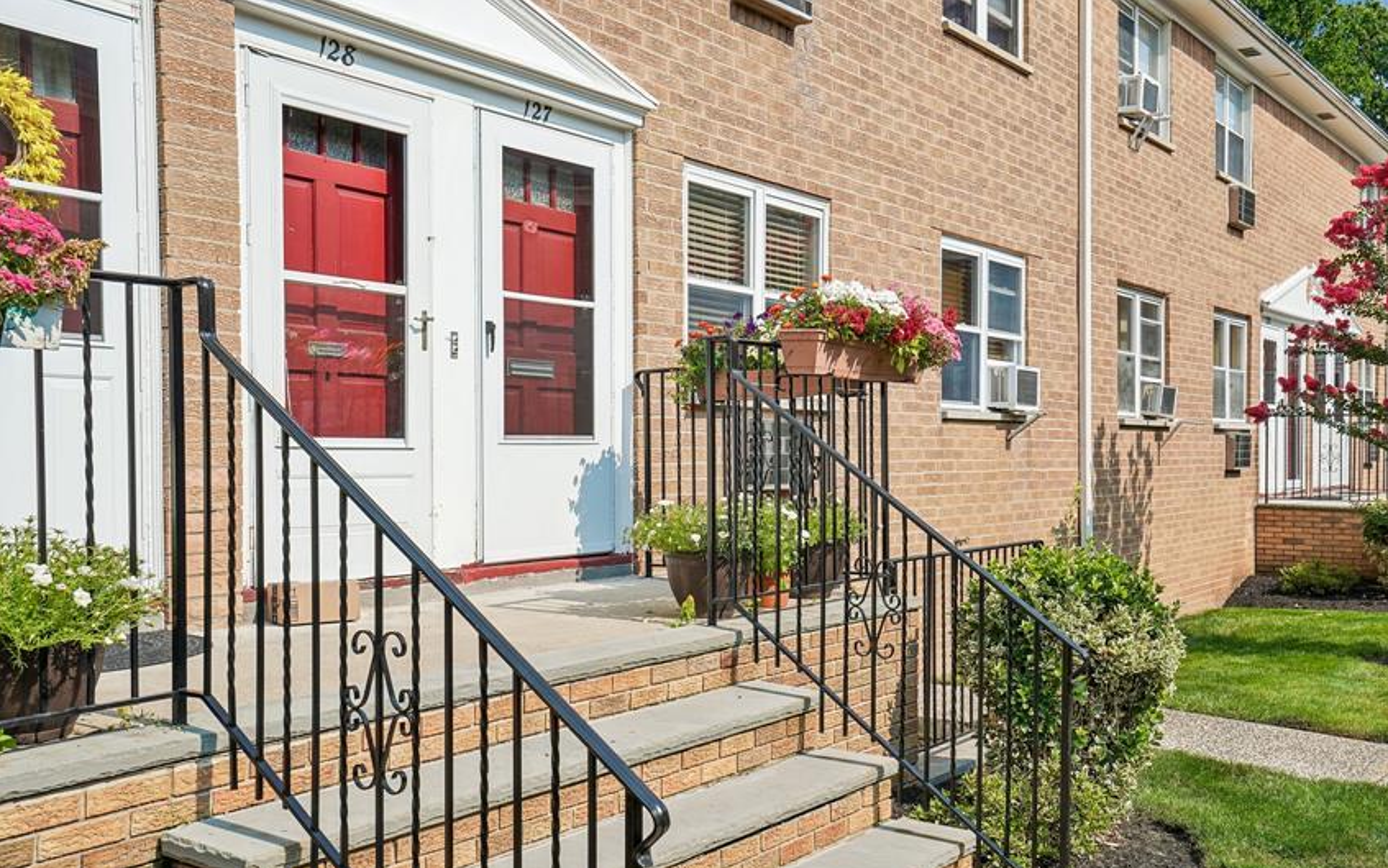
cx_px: 733
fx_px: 1400
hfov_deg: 52.7
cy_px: 427
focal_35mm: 37
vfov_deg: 34.4
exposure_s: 1/250
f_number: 8
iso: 100
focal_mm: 30
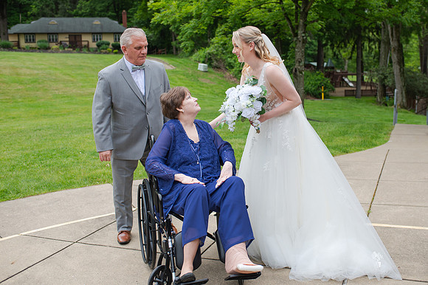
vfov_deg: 32.8
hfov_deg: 47.7
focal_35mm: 41
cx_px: 240
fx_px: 483
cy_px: 125
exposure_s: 1/1000
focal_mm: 35
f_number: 3.2
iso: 100
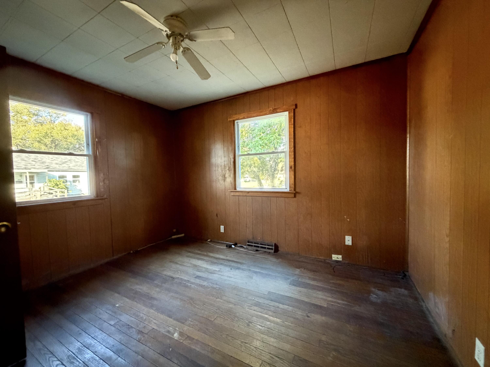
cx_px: 245
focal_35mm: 14
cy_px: 184
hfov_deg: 102.1
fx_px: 198
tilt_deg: -2.6
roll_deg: +1.6
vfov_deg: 85.7
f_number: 2.2
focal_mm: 2.22
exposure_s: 1/57
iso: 1250
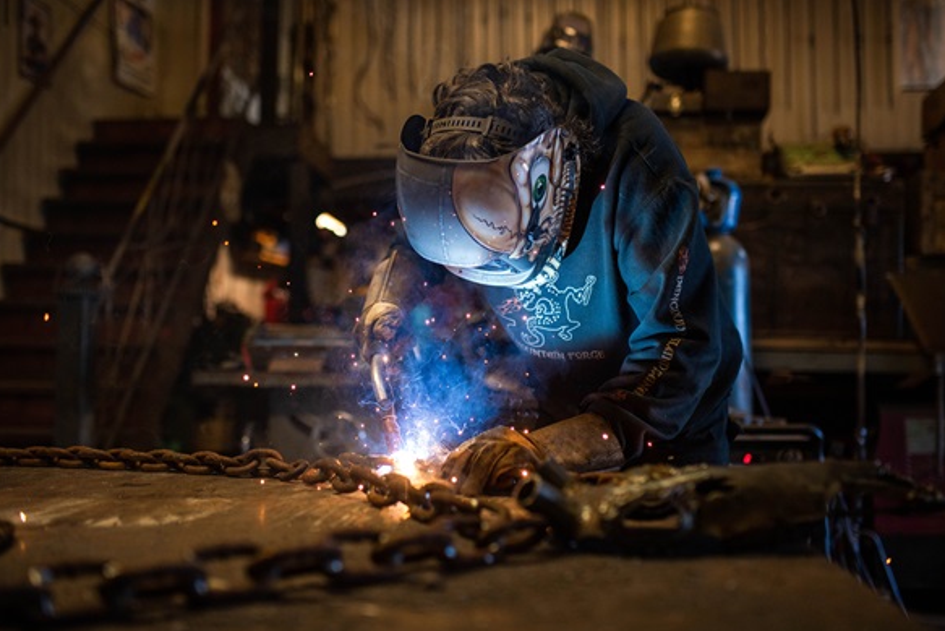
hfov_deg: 53.1
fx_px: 945
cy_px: 322
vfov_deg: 36.9
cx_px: 481
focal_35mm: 36
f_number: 2
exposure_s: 1/1250
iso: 800
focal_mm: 35
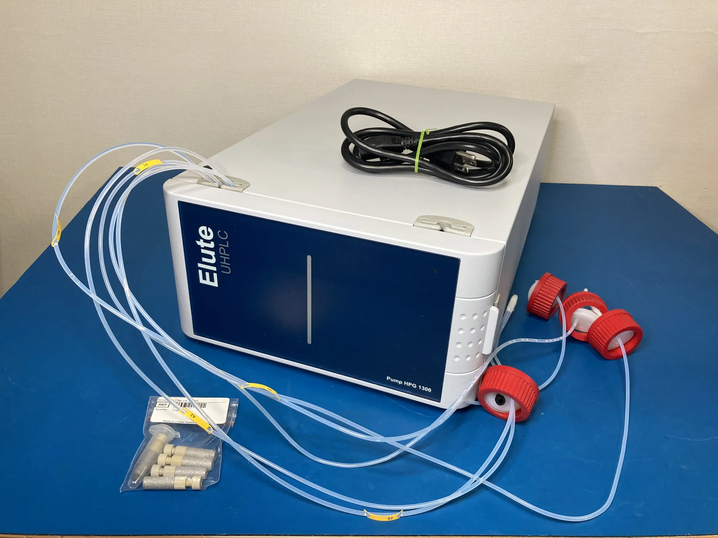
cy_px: 269
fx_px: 581
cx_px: 359
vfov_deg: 49.7
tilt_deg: -31.1
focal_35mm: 28
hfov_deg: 63.4
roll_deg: +0.5
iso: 64
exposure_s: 1/100
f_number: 1.8
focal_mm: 3.99
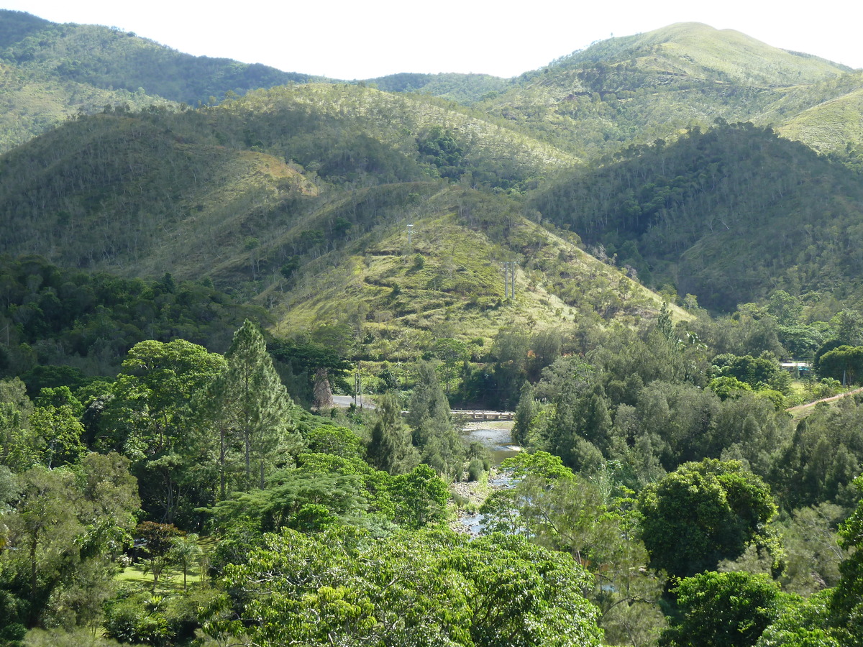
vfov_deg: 18.9
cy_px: 324
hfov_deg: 25.0
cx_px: 432
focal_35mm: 78
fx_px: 1945
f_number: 4.2
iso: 80
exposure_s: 1/160
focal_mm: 12.8
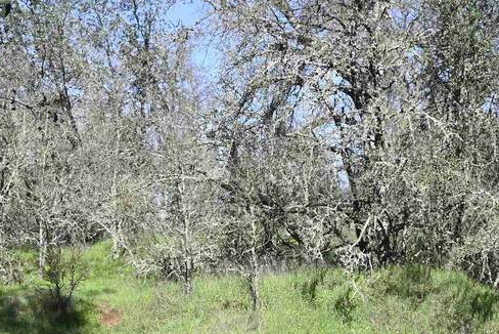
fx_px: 1063
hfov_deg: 26.4
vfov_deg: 17.8
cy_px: 176
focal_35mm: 77
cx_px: 206
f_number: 6.3
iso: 100
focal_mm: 19.5
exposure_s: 1/320
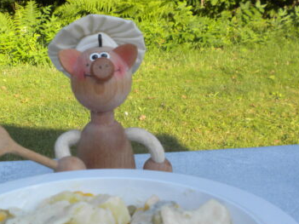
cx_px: 77
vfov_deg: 18.1
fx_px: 699
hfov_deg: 23.9
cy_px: 167
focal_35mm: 81
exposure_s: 1/282
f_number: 3.5
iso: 64
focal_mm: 6.6
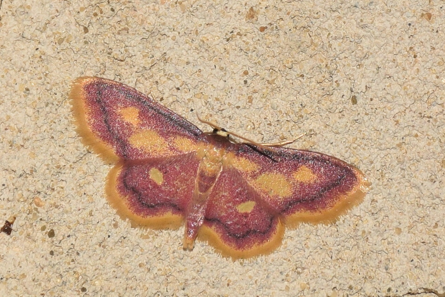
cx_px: 222
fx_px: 2598
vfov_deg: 6.6
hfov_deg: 9.8
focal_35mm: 210
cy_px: 148
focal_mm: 140
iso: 100
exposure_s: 1/160
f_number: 13
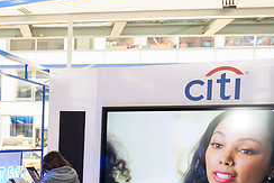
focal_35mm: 57
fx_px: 434
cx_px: -33
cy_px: 170
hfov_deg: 30.9
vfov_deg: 23.1
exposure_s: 1/125
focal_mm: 24
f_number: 3.2
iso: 200
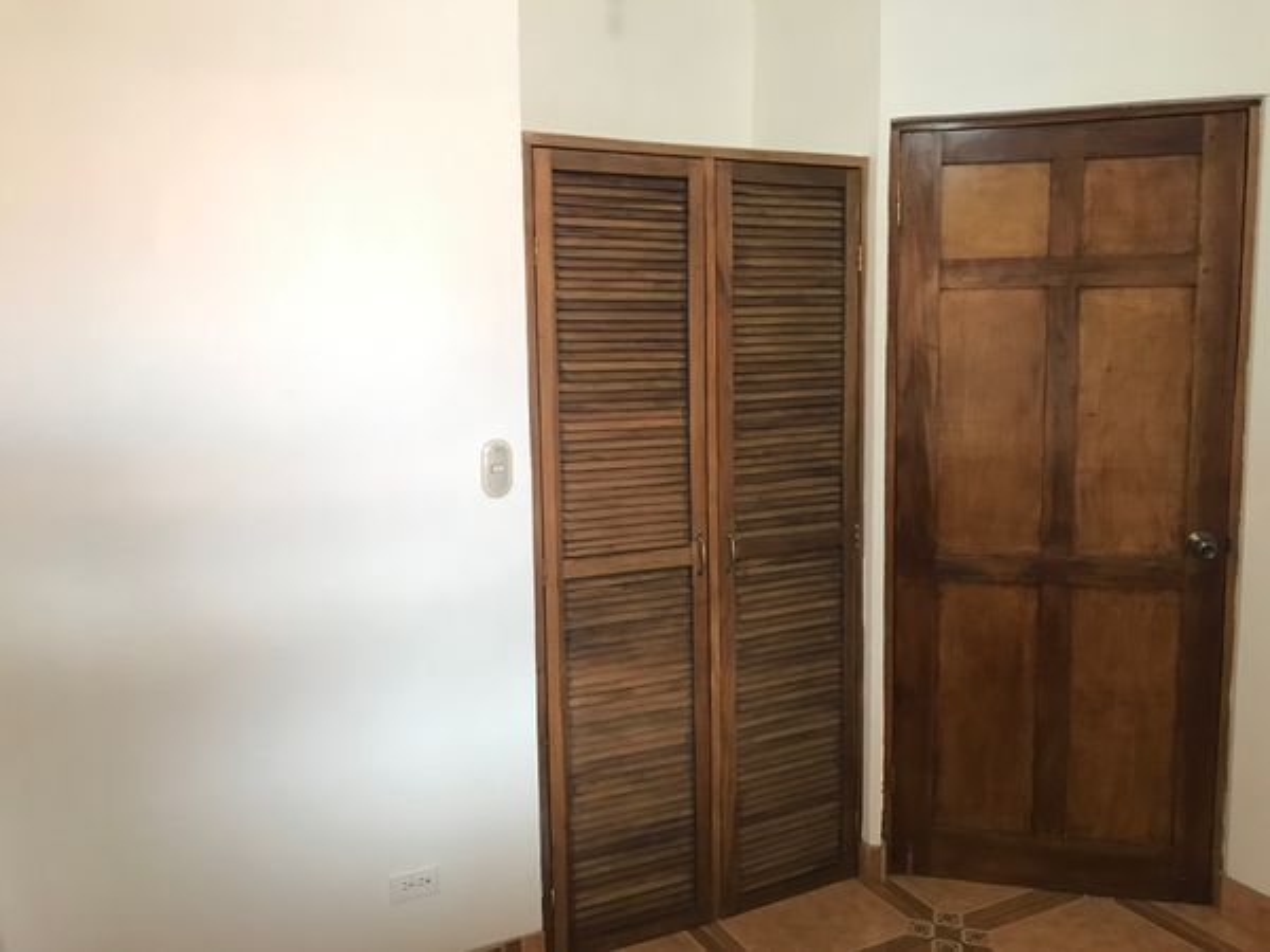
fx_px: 1027
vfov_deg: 49.7
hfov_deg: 63.4
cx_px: 635
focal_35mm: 28
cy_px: 476
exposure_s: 1/15
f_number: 1.8
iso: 80
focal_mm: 3.99
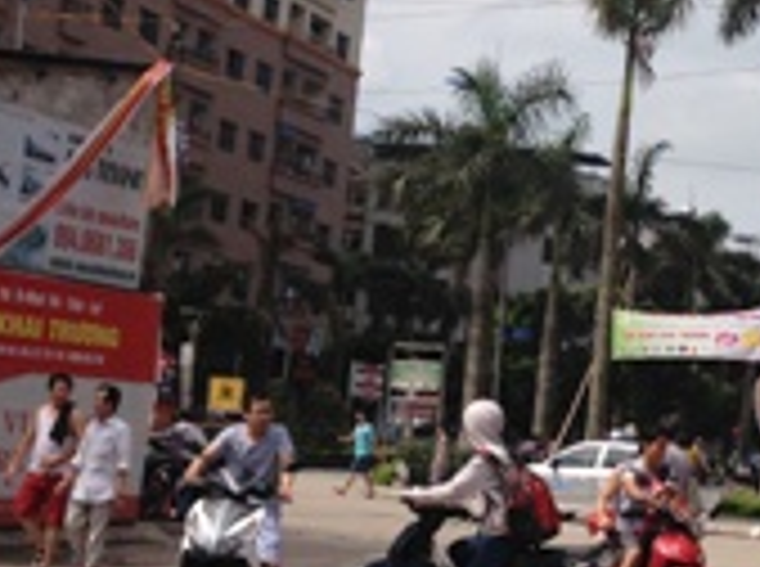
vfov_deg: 15.8
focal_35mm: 93
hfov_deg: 20.9
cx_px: 607
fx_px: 2037
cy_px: 248
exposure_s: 1/3460
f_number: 2.4
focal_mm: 4.28
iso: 50
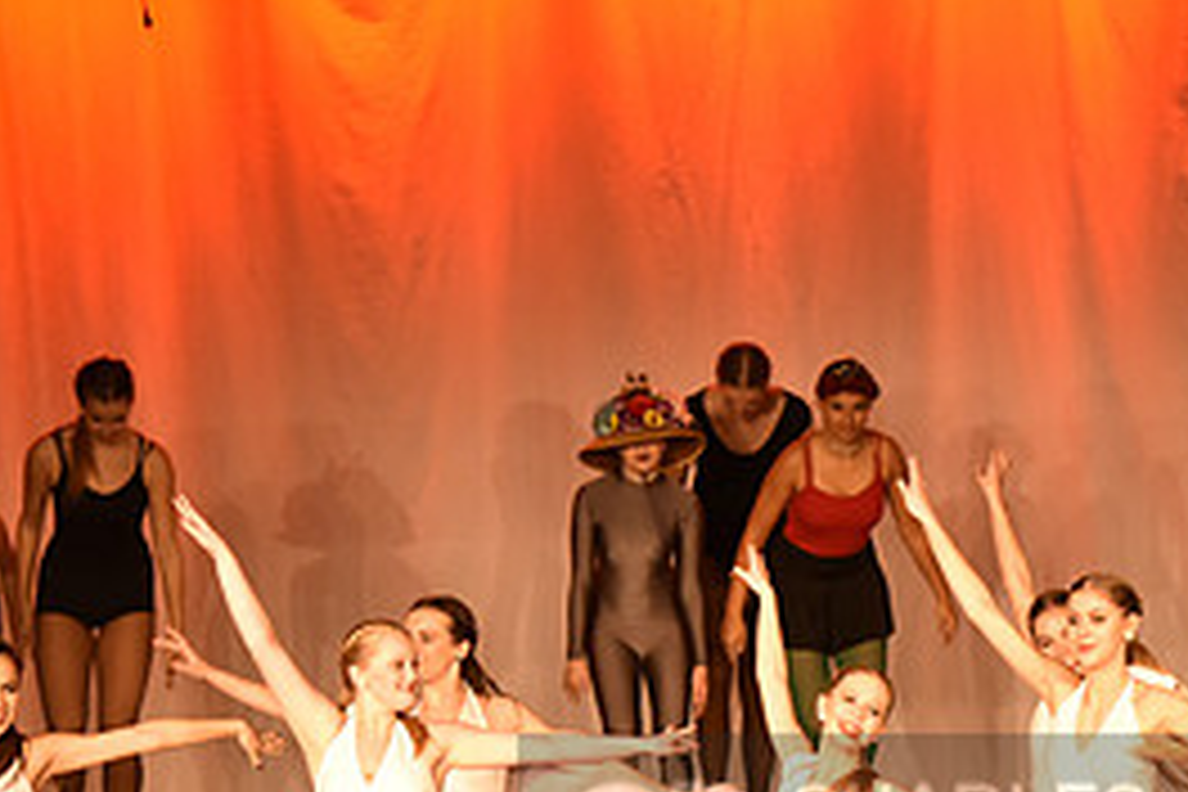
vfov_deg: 6.2
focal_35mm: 220
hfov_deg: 9.3
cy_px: 853
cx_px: 1008
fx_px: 7259
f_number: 4
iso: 2000
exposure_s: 1/160
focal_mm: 100
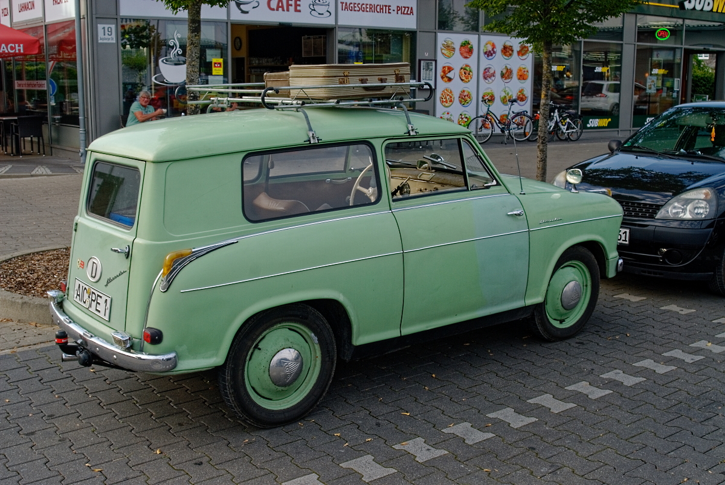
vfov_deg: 32.0
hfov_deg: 46.4
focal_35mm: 42
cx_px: 362
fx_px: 847
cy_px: 242
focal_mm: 28
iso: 110
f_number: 9
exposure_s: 1/100
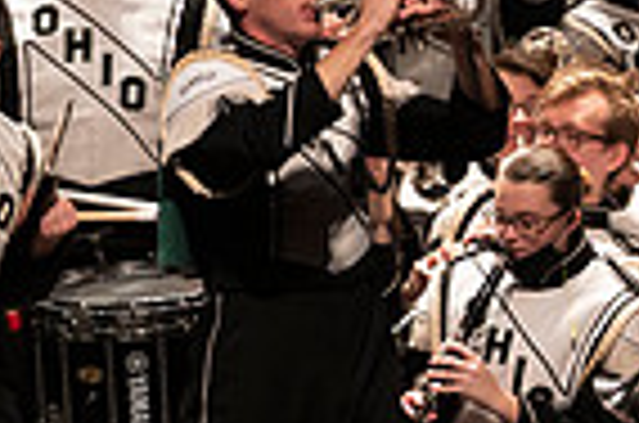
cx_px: 1224
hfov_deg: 2.5
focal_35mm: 819
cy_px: 248
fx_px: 14505
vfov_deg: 1.7
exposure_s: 1/500
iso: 2500
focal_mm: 200
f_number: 2.8
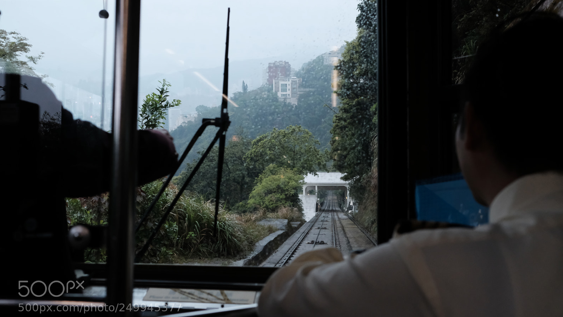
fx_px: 552
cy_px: 146
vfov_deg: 32.0
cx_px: 280
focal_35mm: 37
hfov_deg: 54.0
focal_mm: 23
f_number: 4
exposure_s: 1/500
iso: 3200
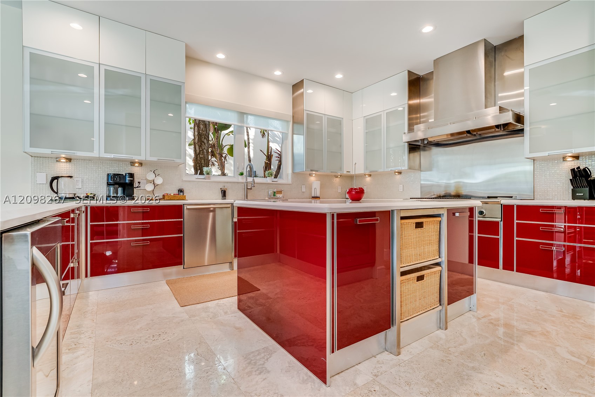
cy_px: 198
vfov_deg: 70.4
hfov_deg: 93.3
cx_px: 298
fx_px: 281
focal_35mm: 17
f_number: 8
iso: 200
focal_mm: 17
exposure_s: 1/20
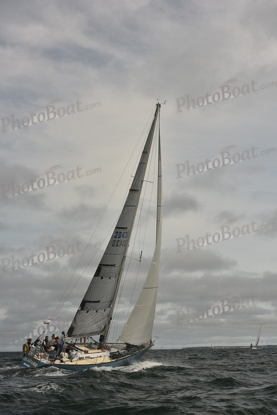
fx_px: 807
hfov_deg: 19.5
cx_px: 138
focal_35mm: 70
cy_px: 208
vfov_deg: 28.8
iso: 320
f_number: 7.1
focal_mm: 70
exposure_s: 1/1000
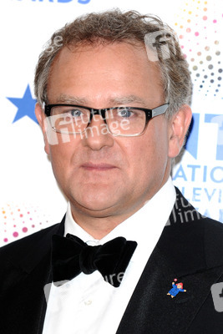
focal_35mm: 202
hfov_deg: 6.8
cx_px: 112
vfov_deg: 10.2
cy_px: 167
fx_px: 1880
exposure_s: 1/200
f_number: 4.5
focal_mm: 135
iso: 320
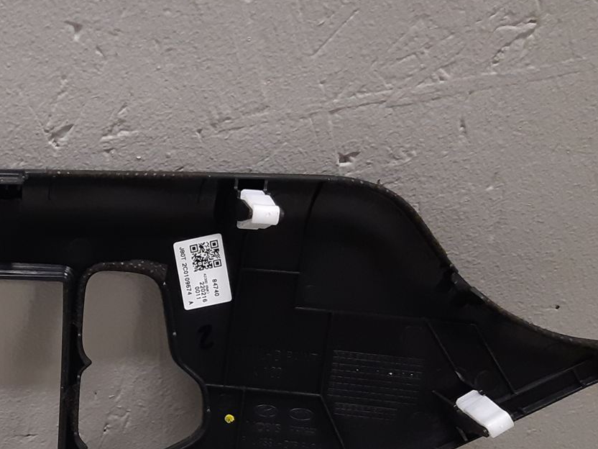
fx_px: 1106
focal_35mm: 64
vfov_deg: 22.7
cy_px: 338
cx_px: -35
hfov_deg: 28.0
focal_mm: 3.93
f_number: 1.7
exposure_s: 1/50
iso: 160
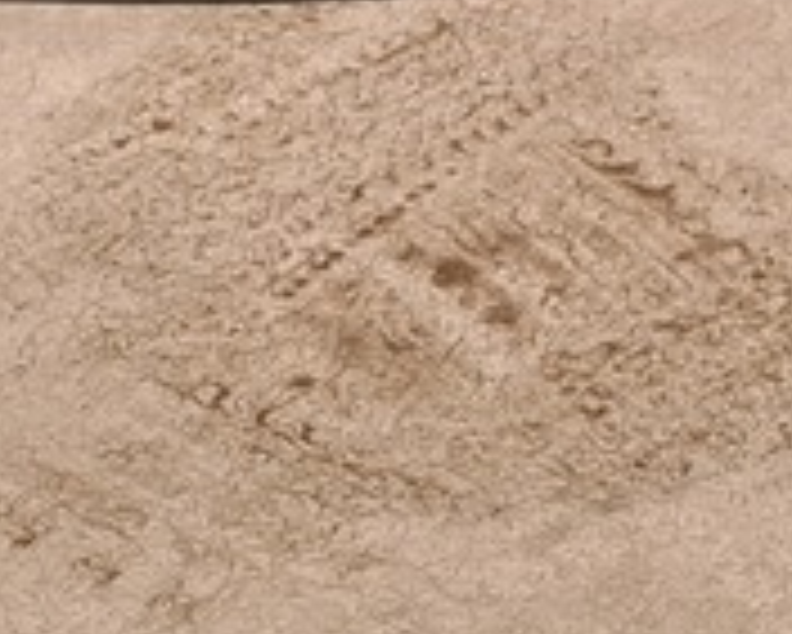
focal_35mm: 184
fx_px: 4315
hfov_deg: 10.3
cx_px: 972
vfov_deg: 7.3
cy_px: -1412
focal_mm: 5.54
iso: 200
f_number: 1.8
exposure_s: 1/100
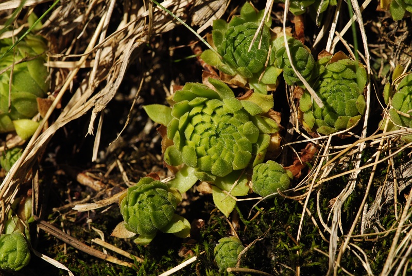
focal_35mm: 128
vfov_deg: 10.8
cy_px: 138
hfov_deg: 16.0
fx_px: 1461
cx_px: 206
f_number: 11
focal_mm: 85
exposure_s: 1/160
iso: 100
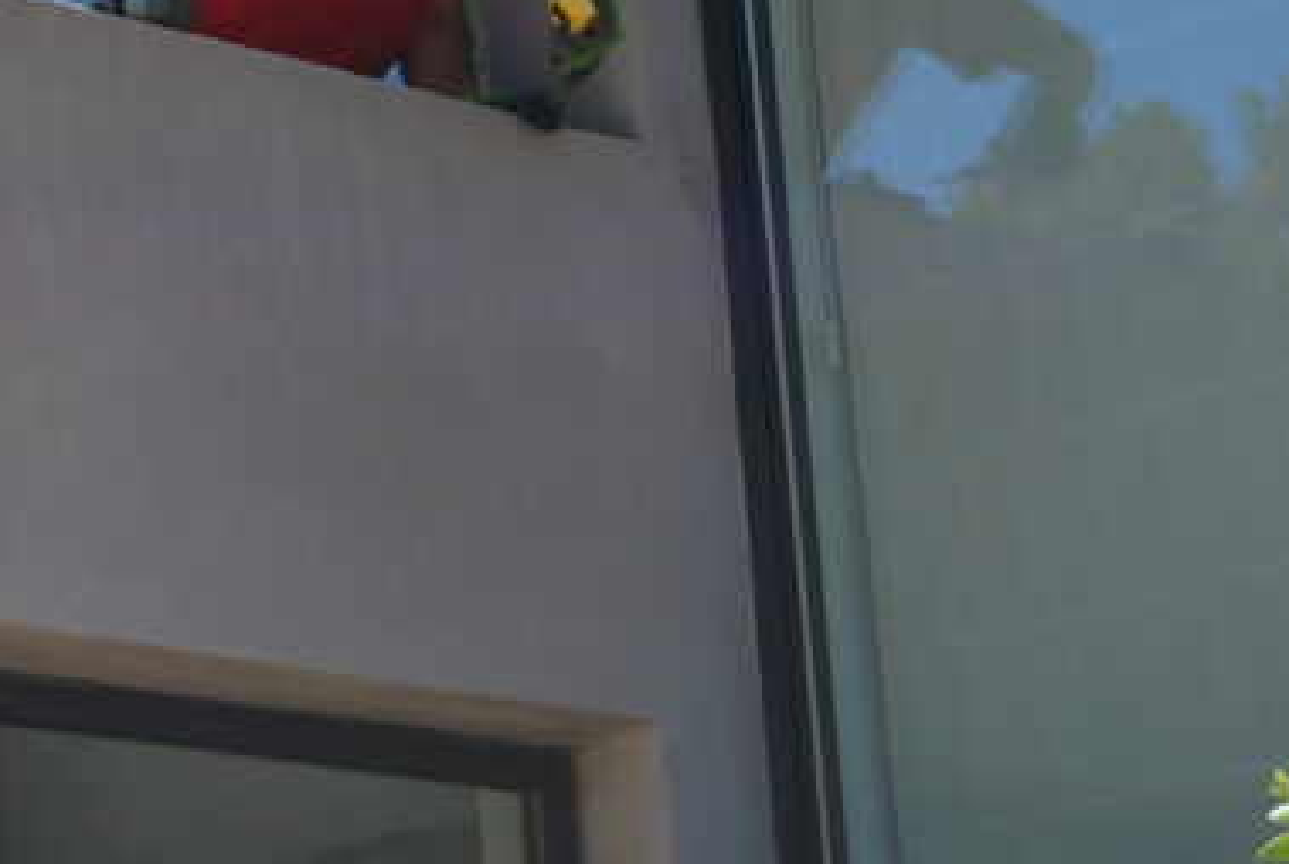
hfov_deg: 13.1
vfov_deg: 8.9
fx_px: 5523
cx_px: -136
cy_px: 128
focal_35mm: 154
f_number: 7.1
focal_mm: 38
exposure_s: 1/200
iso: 100
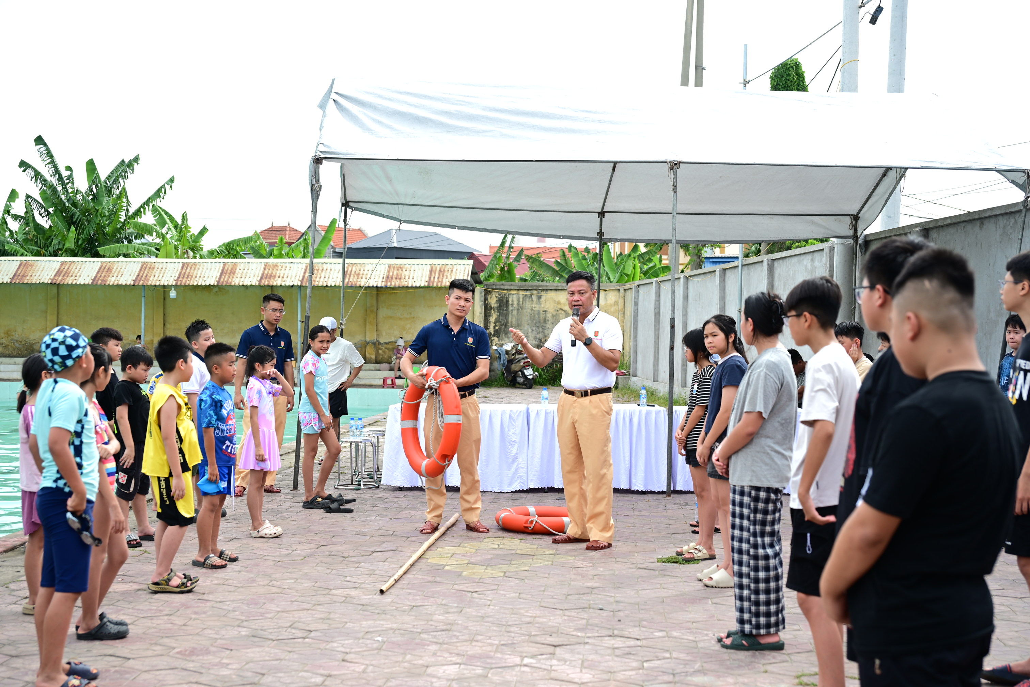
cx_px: 515
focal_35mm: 48
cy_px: 344
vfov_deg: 28.1
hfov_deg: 41.1
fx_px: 1373
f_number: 4
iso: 50
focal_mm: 48
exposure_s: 1/160
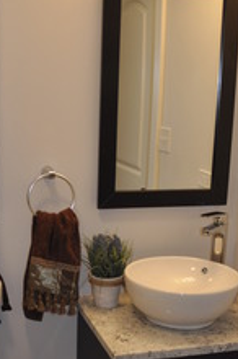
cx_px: 82
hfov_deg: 22.8
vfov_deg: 33.5
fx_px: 587
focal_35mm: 59
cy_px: 251
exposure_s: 1/125
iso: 450
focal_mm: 18
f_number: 3.5
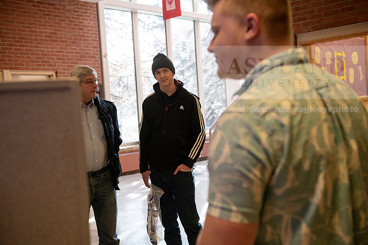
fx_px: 450
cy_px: 122
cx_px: 184
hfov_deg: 44.5
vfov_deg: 30.5
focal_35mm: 44
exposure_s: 1/200
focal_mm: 44
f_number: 3.5
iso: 1000
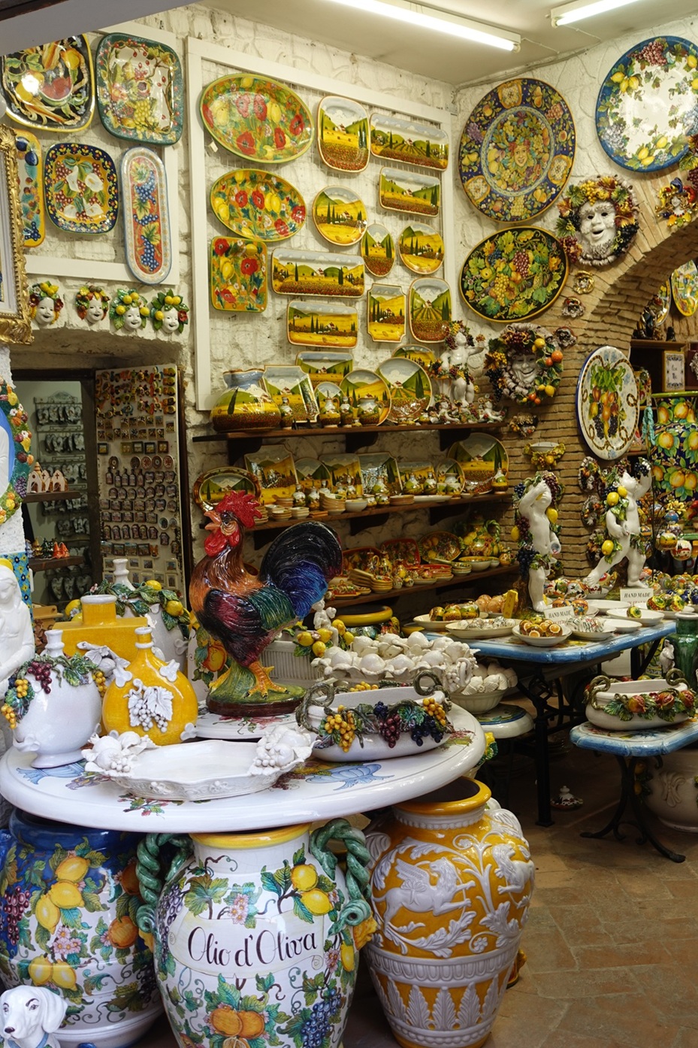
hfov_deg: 35.9
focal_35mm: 37
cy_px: 524
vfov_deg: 51.9
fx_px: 1076
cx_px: 349
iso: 125
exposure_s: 1/60
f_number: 2.8
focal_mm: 13.72
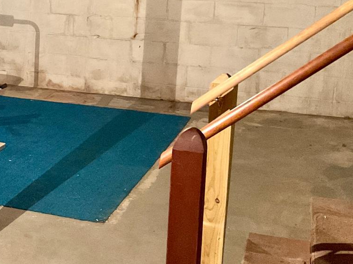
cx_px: -35
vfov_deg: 18.5
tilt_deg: -9.5
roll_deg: -2.2
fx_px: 806
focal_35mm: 79
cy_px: 51
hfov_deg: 23.2
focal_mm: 3
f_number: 1.8
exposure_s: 1/30
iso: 320
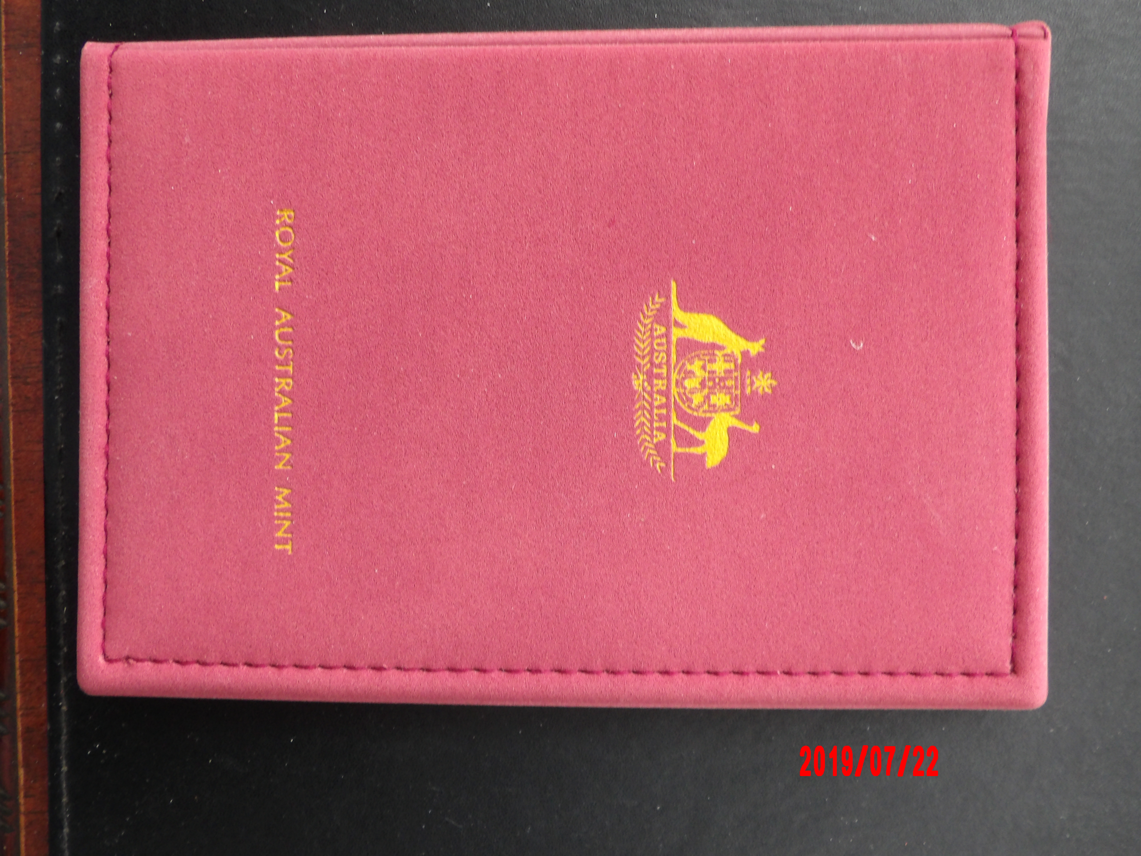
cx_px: 570
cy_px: 428
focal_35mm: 34
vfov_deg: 41.8
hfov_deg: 54.0
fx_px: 1121
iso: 200
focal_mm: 6.2
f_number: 4.5
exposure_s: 1/17
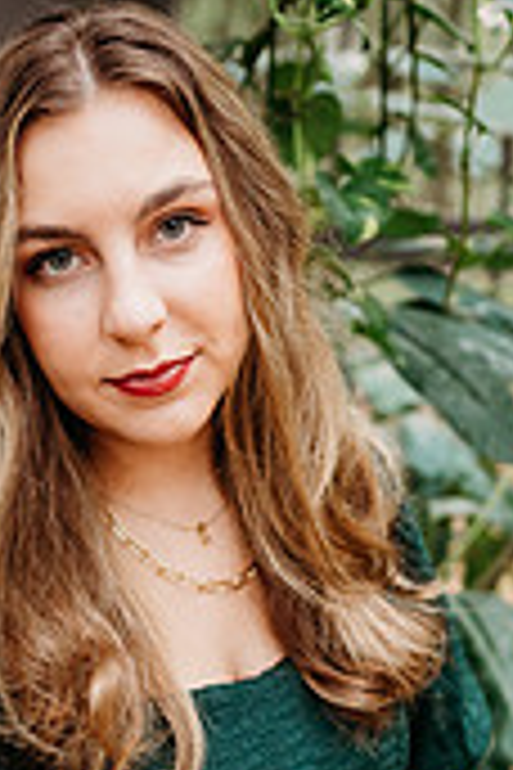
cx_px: 162
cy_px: 590
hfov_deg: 21.5
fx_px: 1347
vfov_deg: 31.3
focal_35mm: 63
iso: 640
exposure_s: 1/250
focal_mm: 24
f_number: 2.2
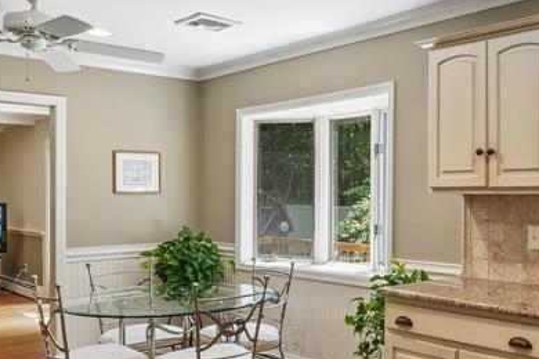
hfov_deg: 45.2
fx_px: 629
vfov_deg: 31.8
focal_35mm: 42
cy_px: 204
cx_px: 388
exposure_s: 1/30
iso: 320
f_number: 8
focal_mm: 16
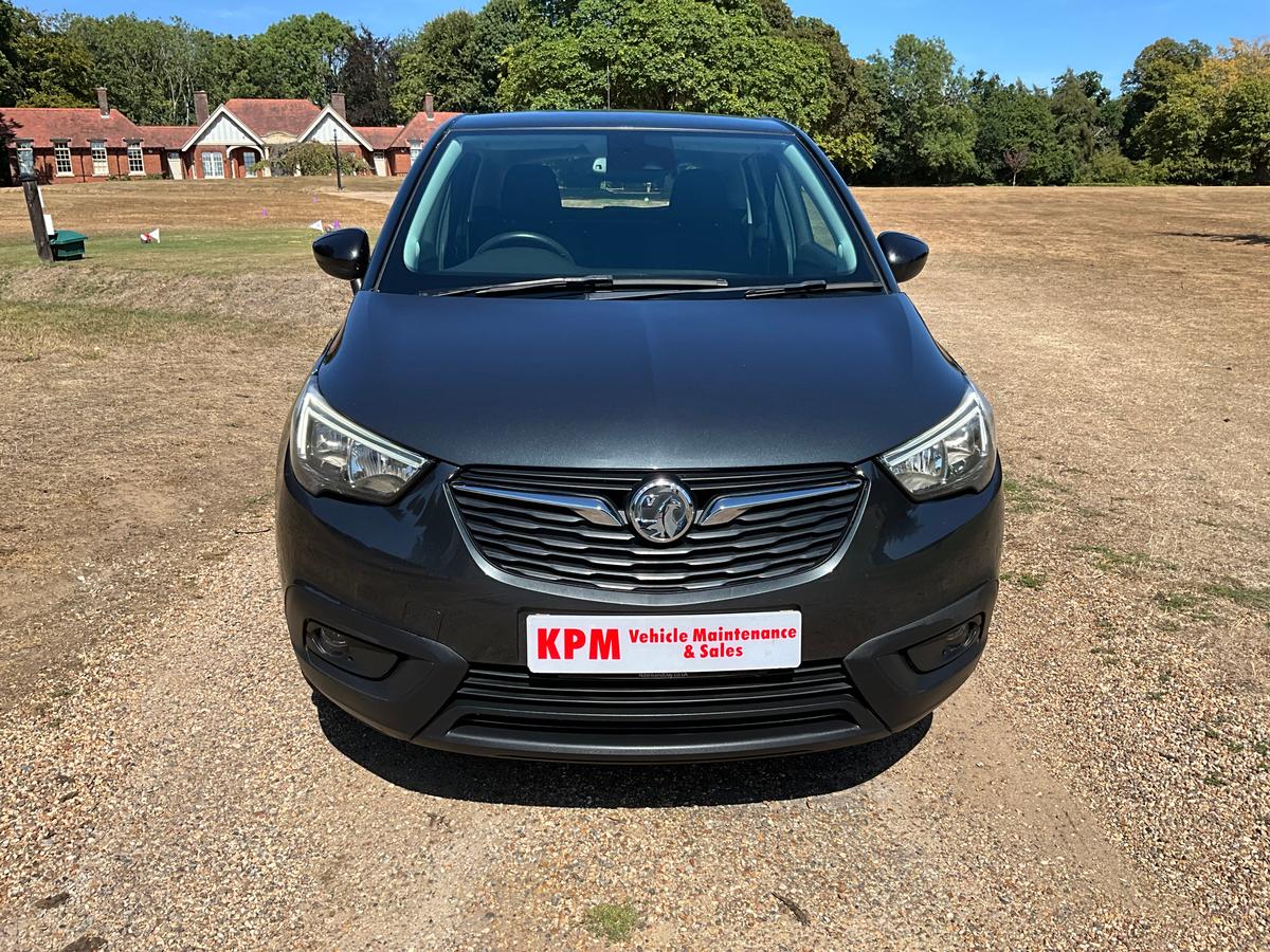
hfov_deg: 61.7
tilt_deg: -14.5
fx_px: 1064
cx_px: 635
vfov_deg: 48.2
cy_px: 476
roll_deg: +0.8
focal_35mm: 29
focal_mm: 3
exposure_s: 1/1534
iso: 25
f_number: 1.8
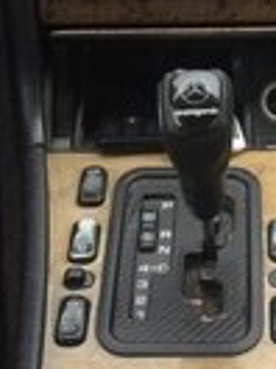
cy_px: -123
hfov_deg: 13.5
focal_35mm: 109
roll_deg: +2.4
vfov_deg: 16.9
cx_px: 209
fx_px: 1159
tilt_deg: -33.7
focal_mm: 4.15
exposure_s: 1/33
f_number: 2.2
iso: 125
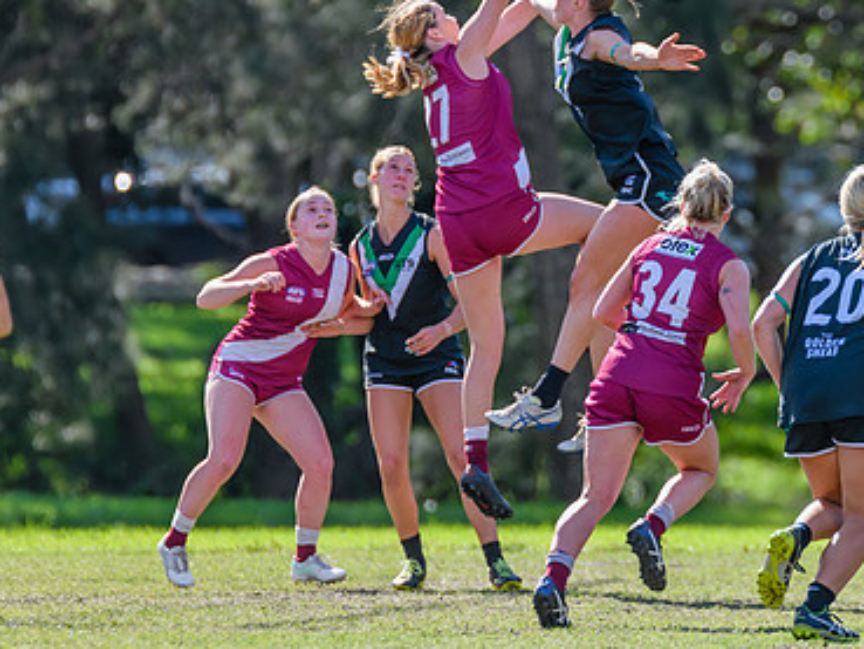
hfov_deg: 2.6
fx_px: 18950
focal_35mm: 759
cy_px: 175
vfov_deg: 2.0
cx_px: 635
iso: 800
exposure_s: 1/1250
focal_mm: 420
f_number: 5.6
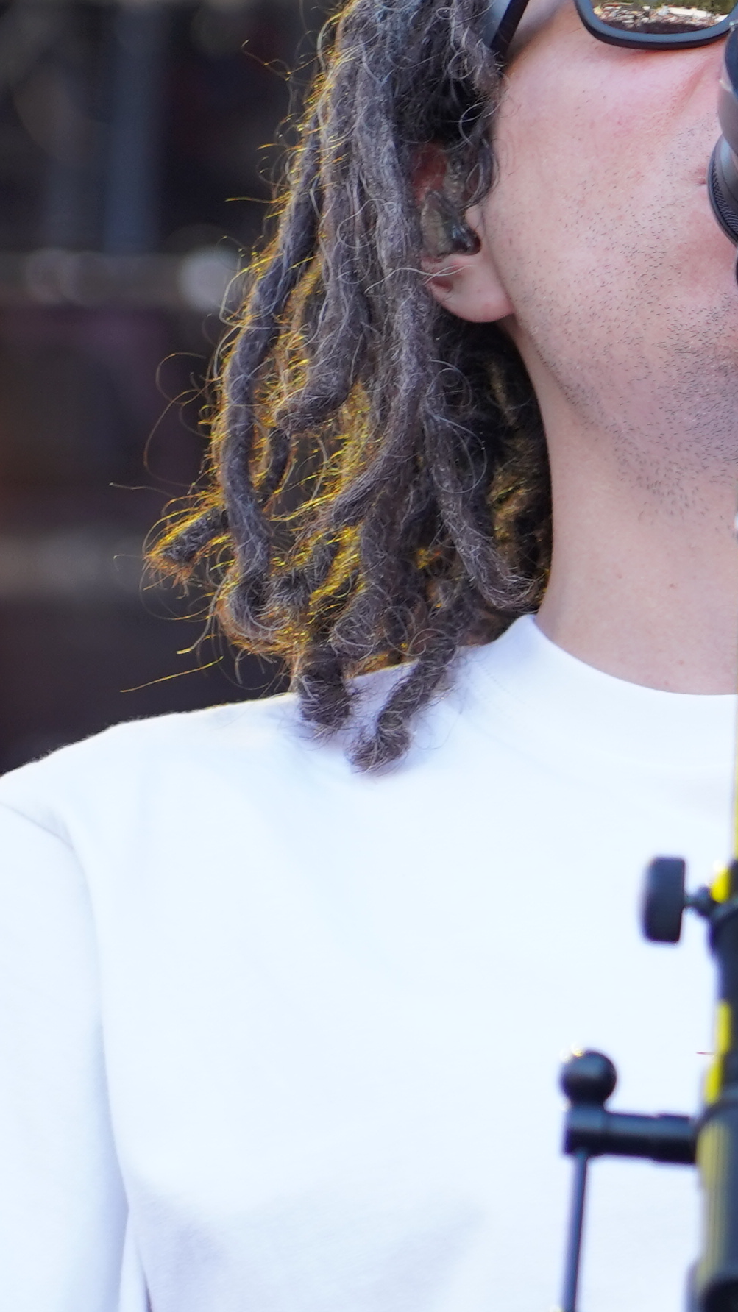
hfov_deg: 3.3
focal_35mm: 370
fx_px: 12877
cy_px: 807
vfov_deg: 5.8
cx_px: 1053
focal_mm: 105
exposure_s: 1/125
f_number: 4
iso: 200
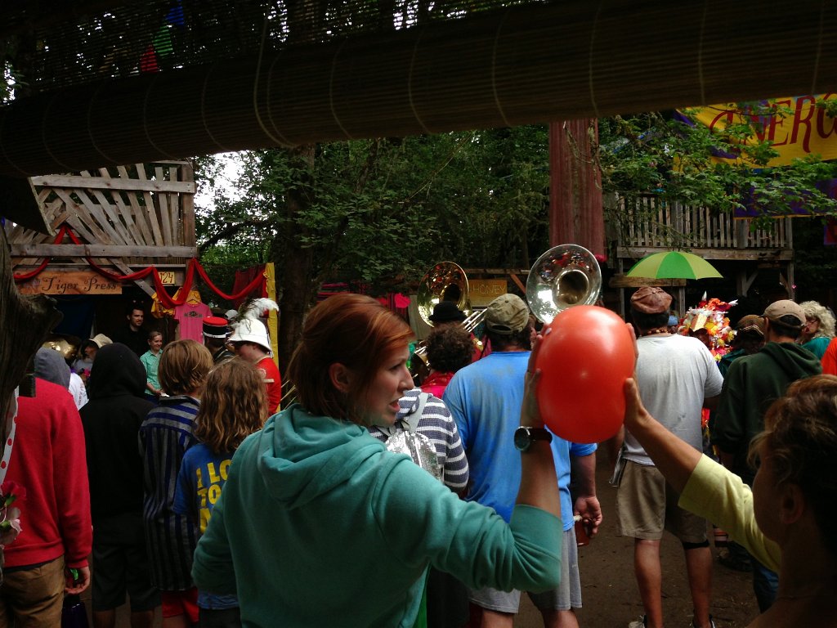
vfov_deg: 42.9
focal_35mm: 33
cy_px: 314
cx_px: 418
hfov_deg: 55.4
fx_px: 798
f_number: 2.4
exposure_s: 1/81
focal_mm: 4.12
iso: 50
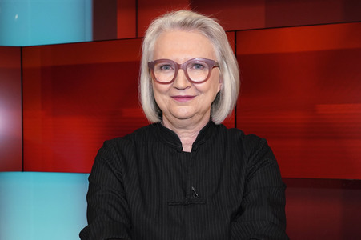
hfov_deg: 57.3
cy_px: 120
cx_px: 180
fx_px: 331
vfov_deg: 39.9
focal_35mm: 33
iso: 1600
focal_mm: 33
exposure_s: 1/125
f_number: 5.6
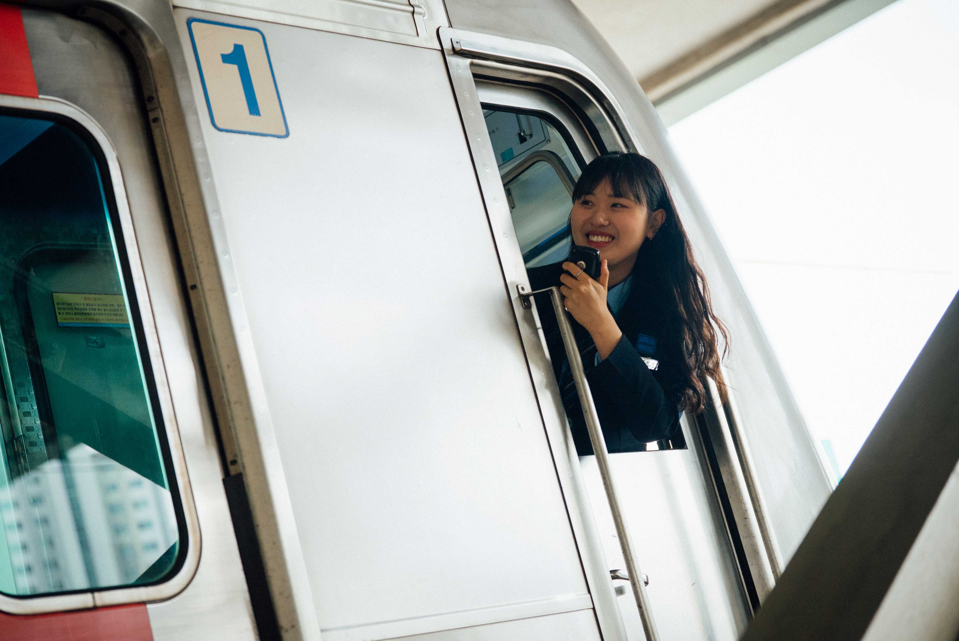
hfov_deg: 28.8
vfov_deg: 19.5
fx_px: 1866
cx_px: 480
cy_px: 320
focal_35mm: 70
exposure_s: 1/125
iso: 800
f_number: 3.2
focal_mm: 70
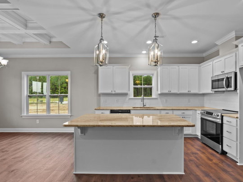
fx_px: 126
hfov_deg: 87.7
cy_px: 99
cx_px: 129
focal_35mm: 18
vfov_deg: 71.4
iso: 160
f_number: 8
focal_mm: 14
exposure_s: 1/3
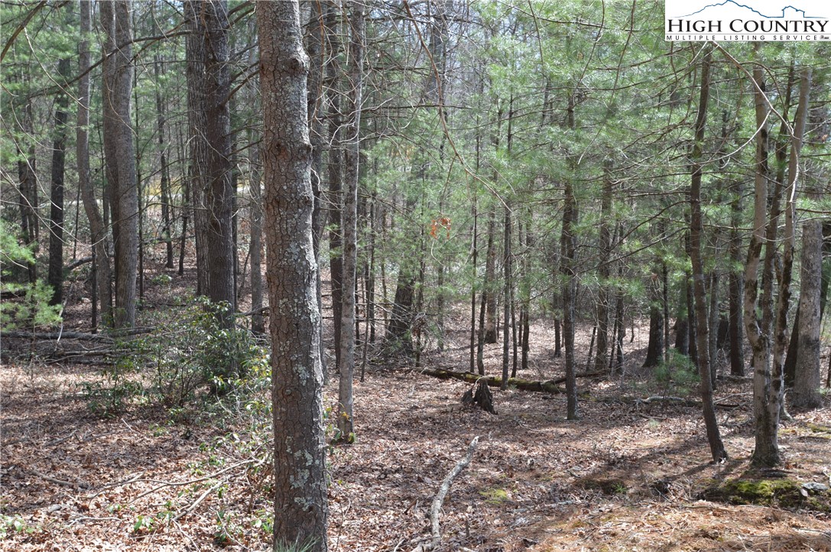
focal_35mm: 36
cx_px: 416
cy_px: 276
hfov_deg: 53.2
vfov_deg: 36.8
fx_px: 830
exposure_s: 1/125
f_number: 5.6
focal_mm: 24
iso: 180
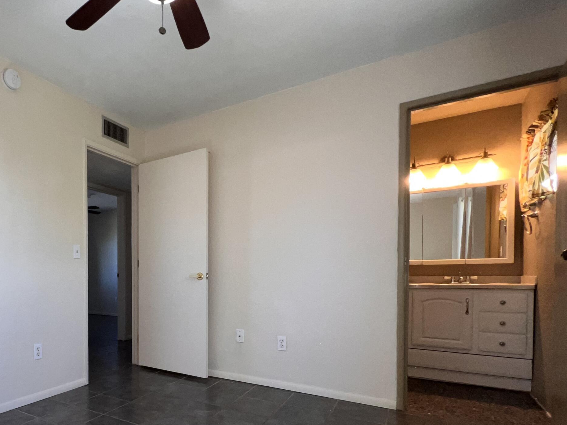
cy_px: 284
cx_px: 129
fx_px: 344
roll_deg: +1.0
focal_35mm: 21
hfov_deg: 72.4
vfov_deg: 61.9
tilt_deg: -2.0
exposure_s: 1/120
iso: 64
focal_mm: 1.57
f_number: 1.8
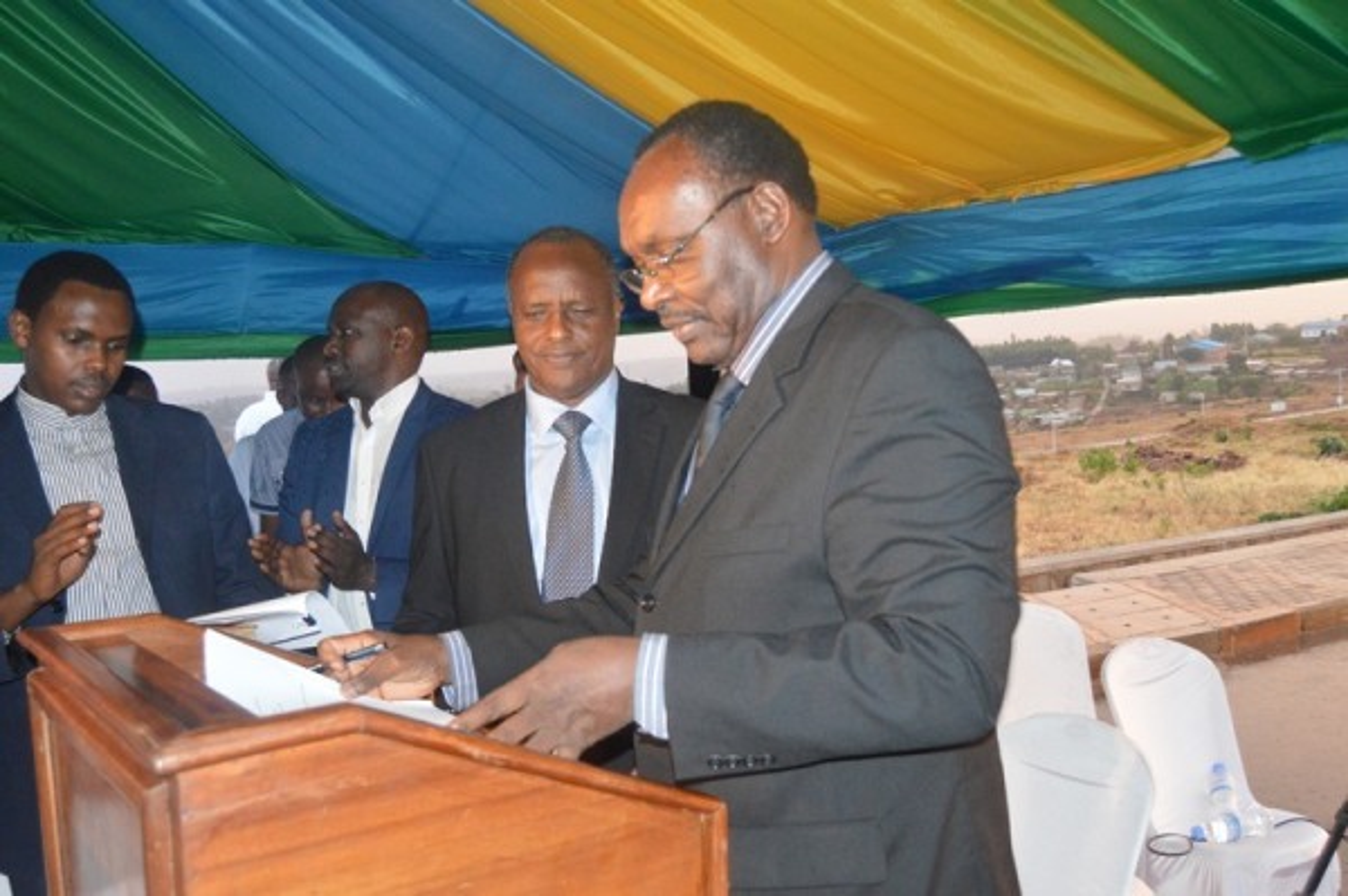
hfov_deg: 62.0
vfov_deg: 43.5
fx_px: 1122
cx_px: 674
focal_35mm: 30
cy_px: 448
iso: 2800
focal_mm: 20
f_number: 3.5
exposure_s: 1/60
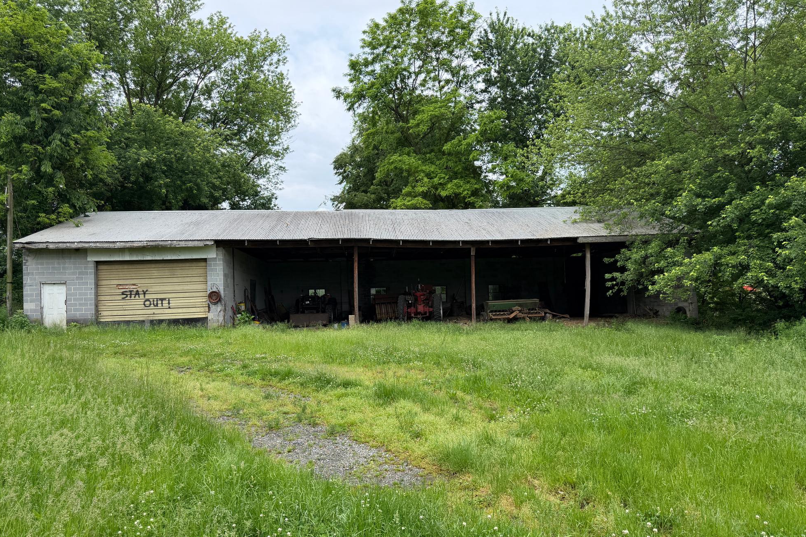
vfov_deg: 49.5
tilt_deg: +1.9
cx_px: 408
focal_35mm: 26
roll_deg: +2.2
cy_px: 287
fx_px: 582
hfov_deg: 69.4
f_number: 1.78
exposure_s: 1/1855
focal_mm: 6.76
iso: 100
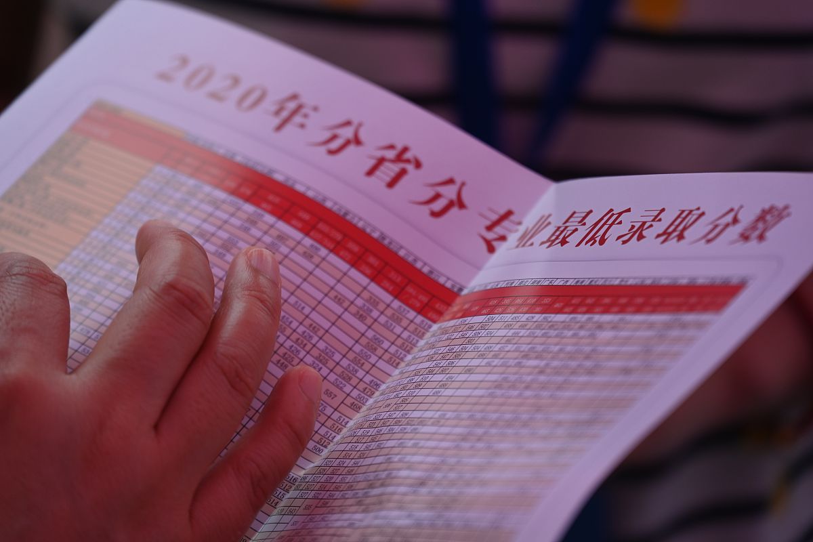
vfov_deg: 7.2
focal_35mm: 190
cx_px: 406
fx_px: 4290
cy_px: 271
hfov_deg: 10.8
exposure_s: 1/400
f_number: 6.3
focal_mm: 190
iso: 400
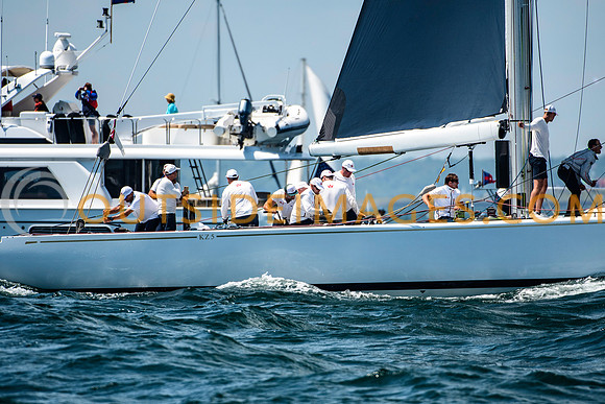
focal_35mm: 600
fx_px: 10085
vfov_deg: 2.3
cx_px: 302
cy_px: 202
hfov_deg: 3.4
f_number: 5
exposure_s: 1/2500
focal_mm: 400
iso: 400
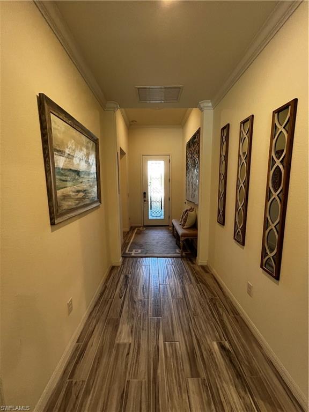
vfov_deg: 106.2
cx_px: 154
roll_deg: +1.1
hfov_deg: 89.9
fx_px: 155
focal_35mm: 13
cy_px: 206
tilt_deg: -5.3
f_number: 1.8
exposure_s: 1/120
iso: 200
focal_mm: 1.57
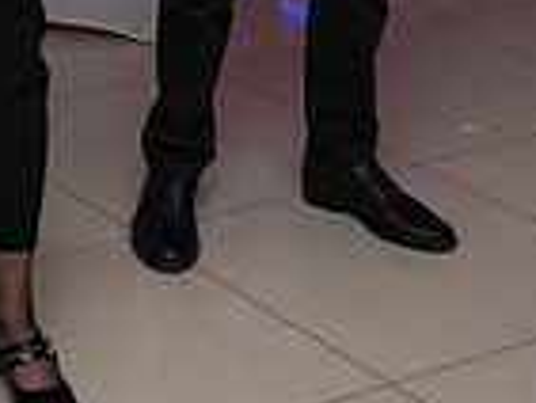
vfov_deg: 9.1
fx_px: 2340
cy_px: -457
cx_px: -115
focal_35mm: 151
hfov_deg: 12.7
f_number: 2.8
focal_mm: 30
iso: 1600
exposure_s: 1/200
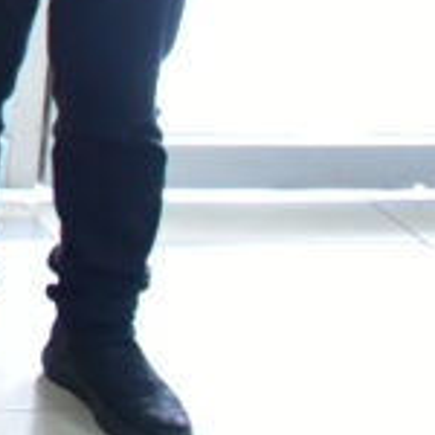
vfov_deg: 9.0
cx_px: -806
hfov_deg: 8.2
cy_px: -374
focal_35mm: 186
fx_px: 2644
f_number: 5.6
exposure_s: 1/80
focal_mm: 32
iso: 4000
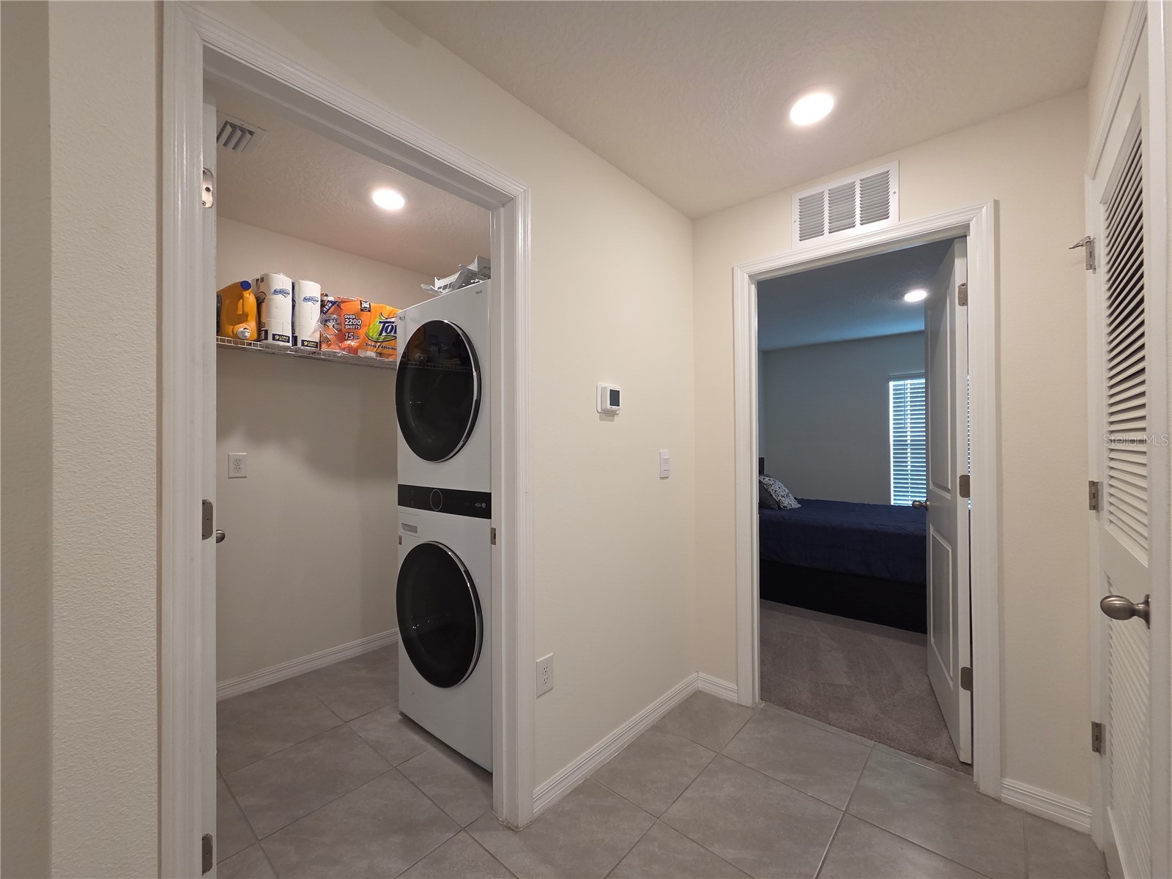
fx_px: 440
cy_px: 440
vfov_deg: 89.9
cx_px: 586
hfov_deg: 106.2
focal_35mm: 13
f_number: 2.2
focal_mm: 2.2
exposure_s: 1/60
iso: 160
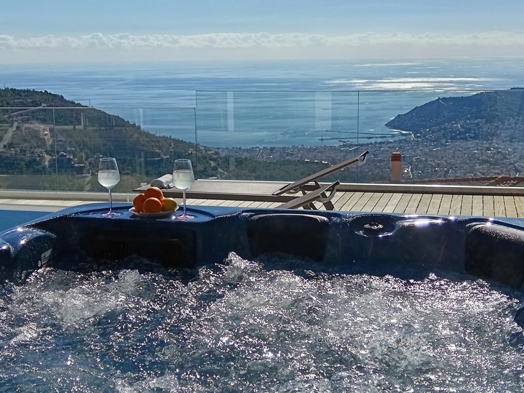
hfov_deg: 35.5
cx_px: 262
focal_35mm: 54
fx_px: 817
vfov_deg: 27.0
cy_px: 196
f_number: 1.9
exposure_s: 1/2740
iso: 107
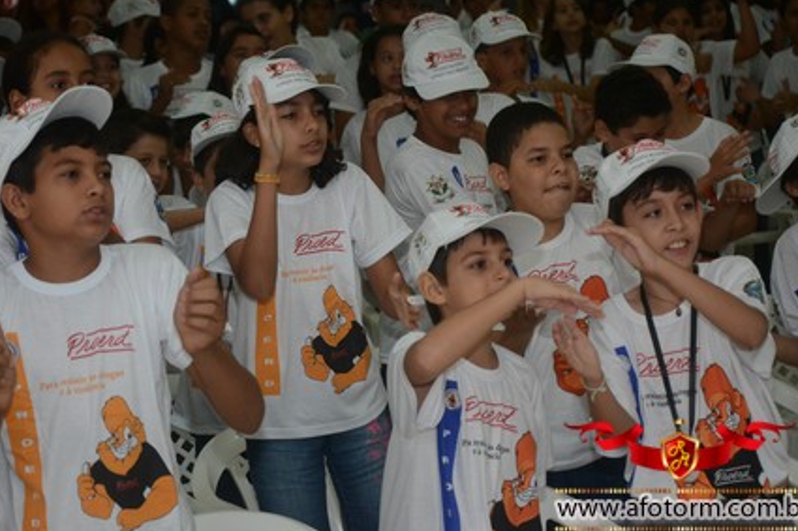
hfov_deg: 16.1
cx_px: 398
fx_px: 2814
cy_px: 259
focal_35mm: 127
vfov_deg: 10.8
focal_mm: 80
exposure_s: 1/125
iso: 1600
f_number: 5.6
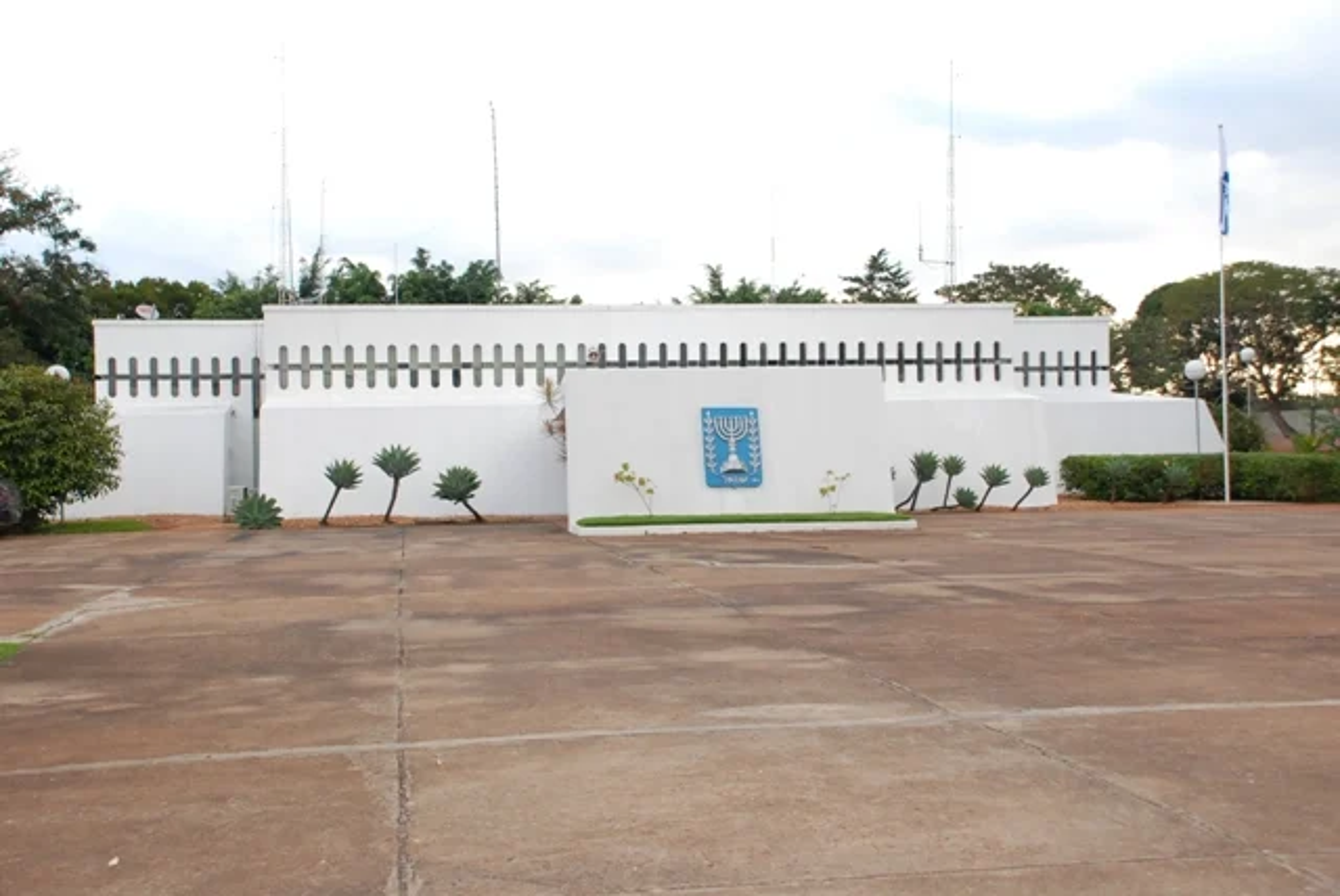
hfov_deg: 46.4
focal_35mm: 42
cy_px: 448
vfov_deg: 32.0
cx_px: 670
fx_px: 1565
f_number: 6.3
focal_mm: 28
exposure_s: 1/200
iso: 640
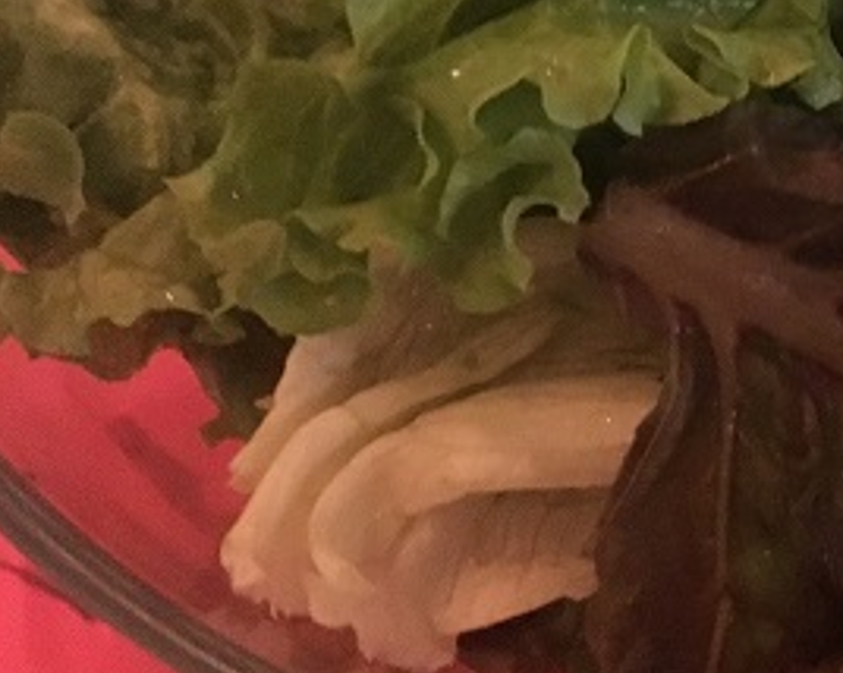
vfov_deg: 23.3
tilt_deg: -50.9
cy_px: 85
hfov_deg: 27.1
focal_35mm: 64
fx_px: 1596
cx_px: 933
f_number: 2.2
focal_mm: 4.15
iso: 1250
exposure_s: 1/15
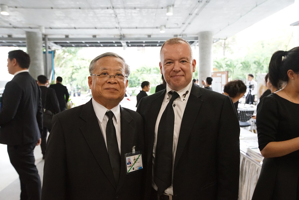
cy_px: 100
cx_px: 150
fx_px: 257
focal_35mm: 31
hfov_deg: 60.3
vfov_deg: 42.3
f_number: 5.6
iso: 6400
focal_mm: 31
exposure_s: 1/100
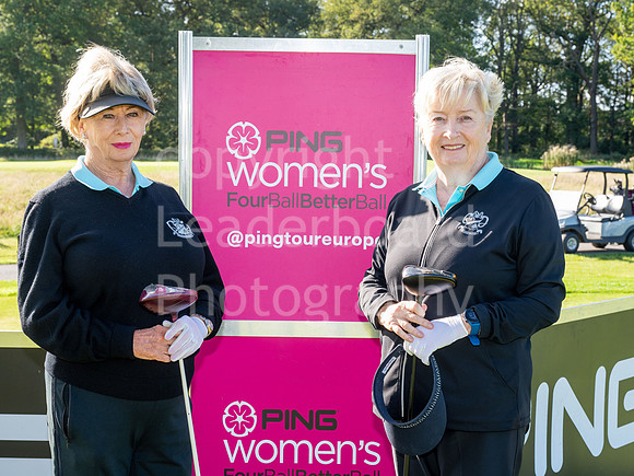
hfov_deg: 32.4
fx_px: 1090
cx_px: 317
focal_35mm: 59
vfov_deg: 24.6
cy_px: 238
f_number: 10
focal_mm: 55
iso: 200
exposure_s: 1/80
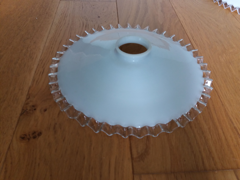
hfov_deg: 63.4
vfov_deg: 49.7
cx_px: 120
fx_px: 194
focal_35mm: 28
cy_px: 90
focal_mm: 3.7
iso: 80
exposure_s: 1/30
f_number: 1.9
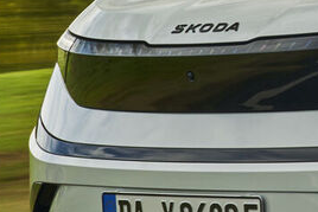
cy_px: -51
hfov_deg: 8.4
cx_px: 599
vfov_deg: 5.8
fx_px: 2086
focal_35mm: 236
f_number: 14
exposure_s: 1/30
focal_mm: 33
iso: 100
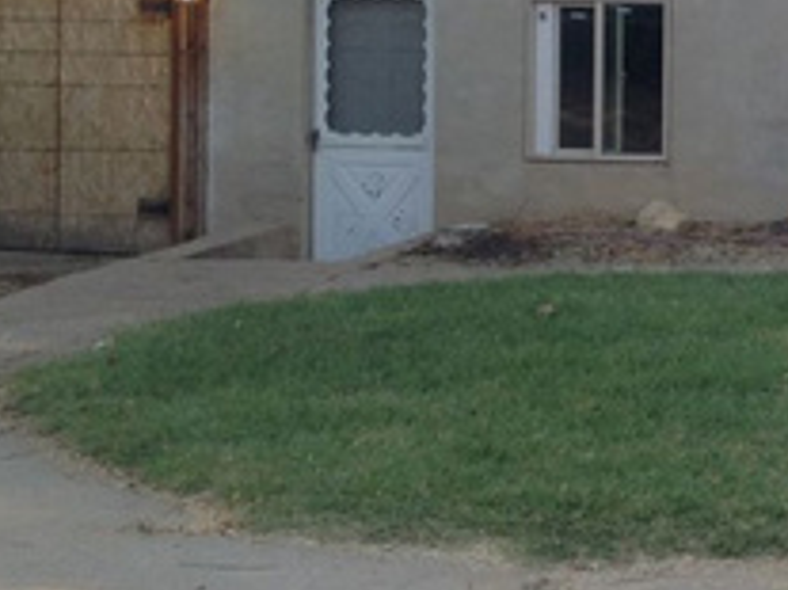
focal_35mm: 108
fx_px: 2457
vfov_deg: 13.5
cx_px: 986
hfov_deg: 17.3
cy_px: -15
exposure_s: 1/277
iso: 50
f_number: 2.4
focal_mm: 4.28
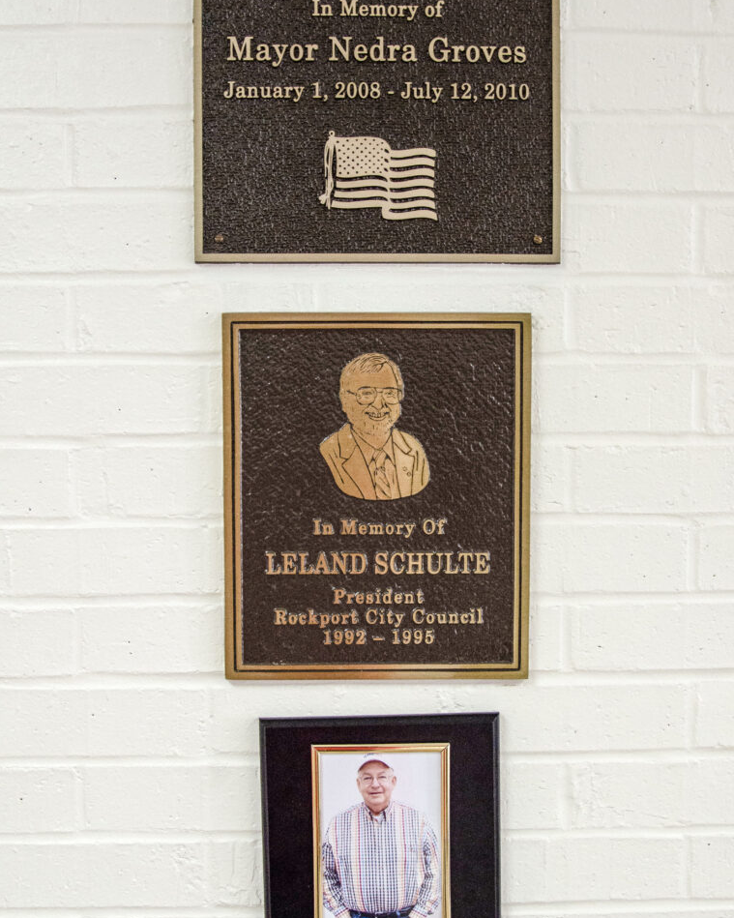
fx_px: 1114
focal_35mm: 41
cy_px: 482
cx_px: 370
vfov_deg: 44.8
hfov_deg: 36.5
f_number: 5
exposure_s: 1/100
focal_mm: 24
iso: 1250
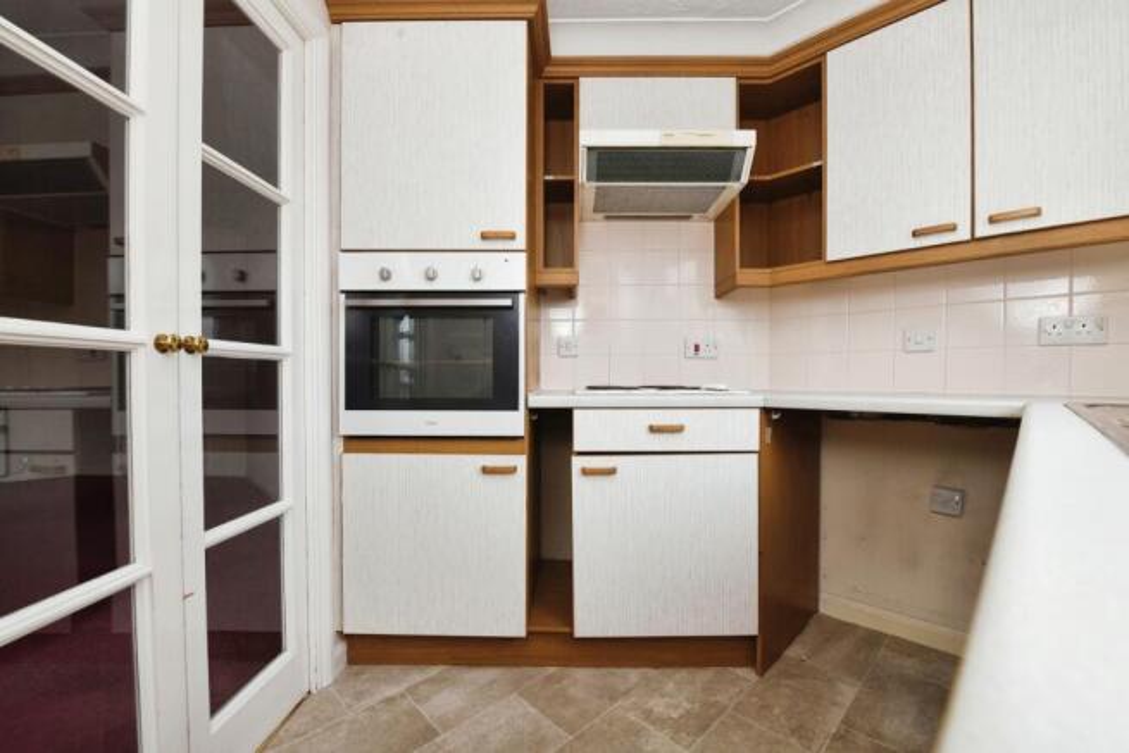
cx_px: 564
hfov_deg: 100.4
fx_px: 470
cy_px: 376
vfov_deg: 77.4
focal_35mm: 15
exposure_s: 1/60
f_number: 10
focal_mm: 15
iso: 400
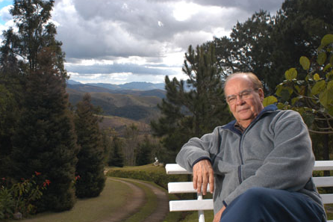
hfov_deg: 47.4
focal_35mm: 41
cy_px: 118
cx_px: 149
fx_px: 379
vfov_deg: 32.6
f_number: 10
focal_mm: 24
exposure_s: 1/160
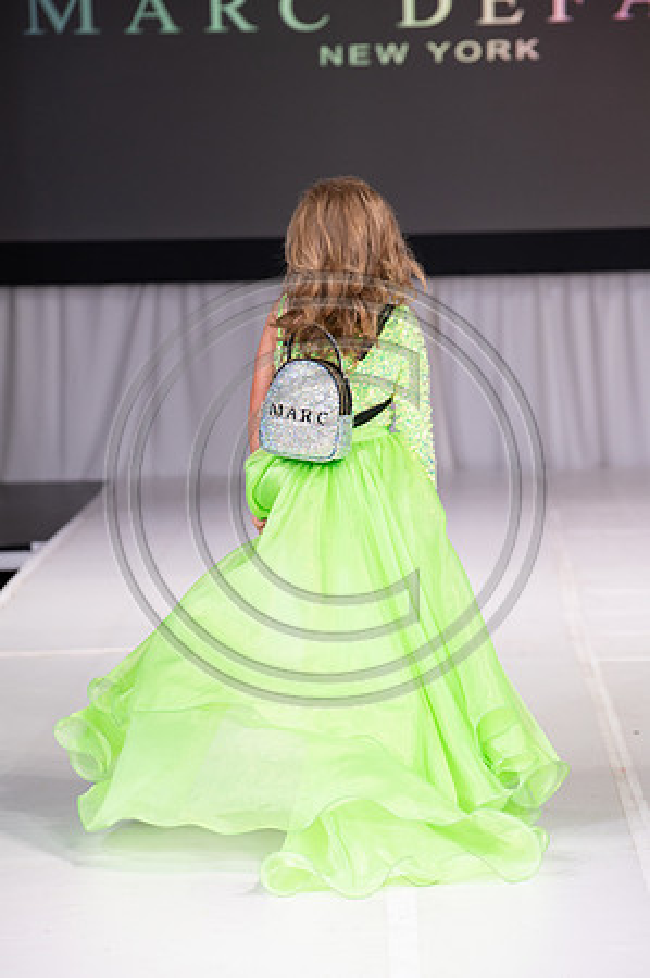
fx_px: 4072
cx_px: 325
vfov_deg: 13.7
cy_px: 489
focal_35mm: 150
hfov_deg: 9.1
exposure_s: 1/400
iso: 2000
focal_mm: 150
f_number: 5.6
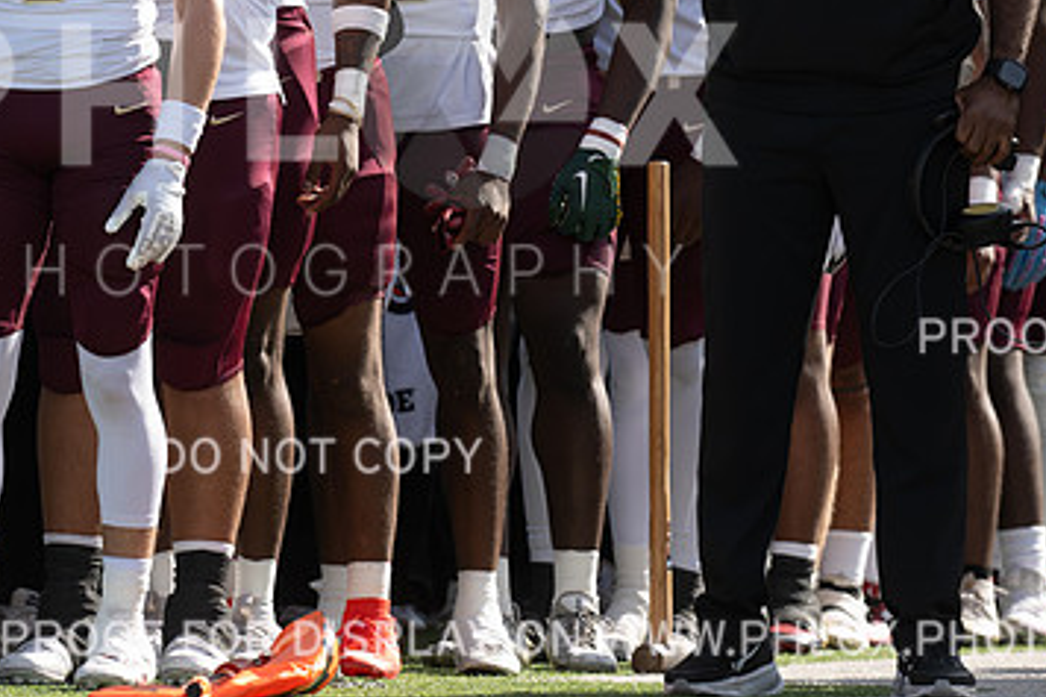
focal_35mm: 757
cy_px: 156
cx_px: 191
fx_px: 21984
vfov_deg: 1.8
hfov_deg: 2.7
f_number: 7.1
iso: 2000
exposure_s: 1/2500
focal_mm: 400
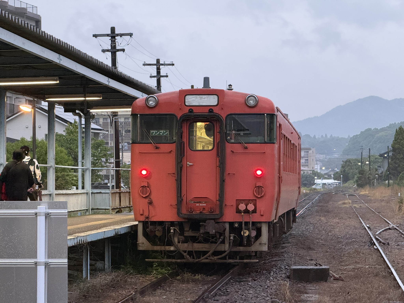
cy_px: 152
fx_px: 1401
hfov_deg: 16.4
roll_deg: -0.2
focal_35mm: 120
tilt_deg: +1.1
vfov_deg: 12.3
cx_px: 202
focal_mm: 15.66
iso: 640
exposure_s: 1/60
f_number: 2.8
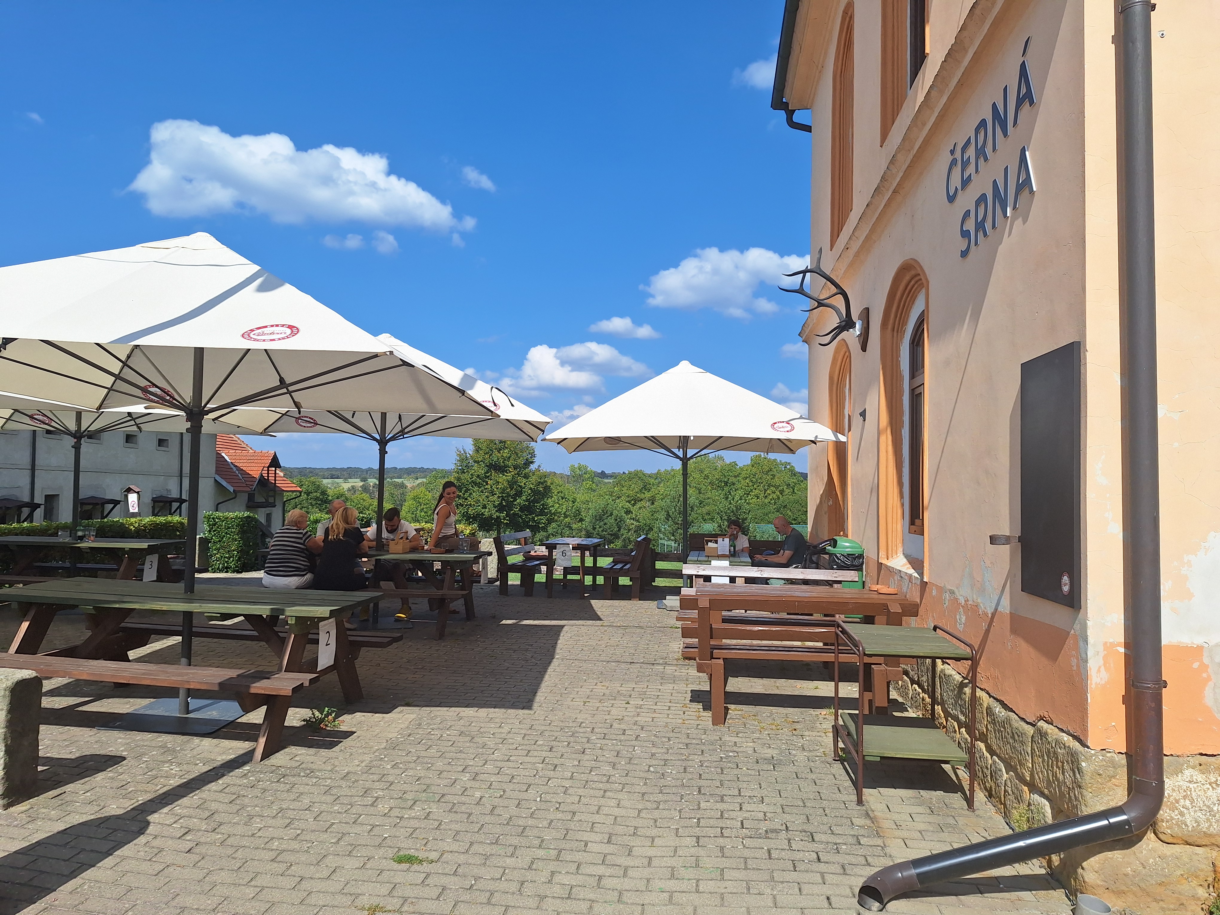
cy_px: 458
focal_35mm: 23
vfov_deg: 58.9
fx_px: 811
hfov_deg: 73.9
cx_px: 610
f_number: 1.8
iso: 40
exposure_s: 1/4000
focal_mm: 5.54
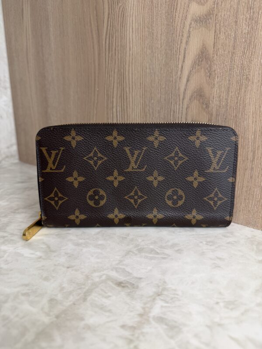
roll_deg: -0.1
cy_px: 174
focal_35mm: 24
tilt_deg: -14.9
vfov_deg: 71.6
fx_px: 242
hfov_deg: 56.8
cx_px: 131
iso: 50
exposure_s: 1/125
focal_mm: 6.76
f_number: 1.78
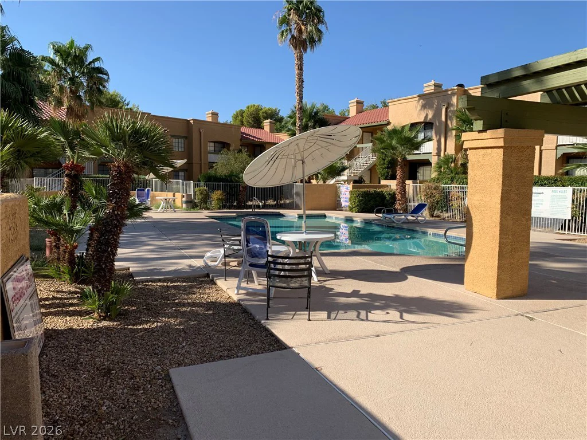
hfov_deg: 67.3
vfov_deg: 53.1
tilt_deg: -5.5
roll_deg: -0.5
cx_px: 294
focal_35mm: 26
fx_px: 441
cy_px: 220
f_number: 1.8
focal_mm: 4.25
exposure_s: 1/2114
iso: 25
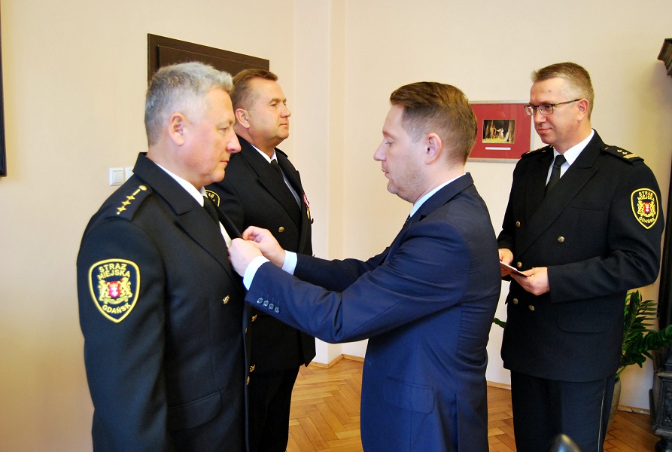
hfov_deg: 61.8
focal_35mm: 30
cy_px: 226
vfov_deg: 43.8
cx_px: 336
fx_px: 561
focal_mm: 20
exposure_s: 1/30
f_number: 3.8
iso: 900
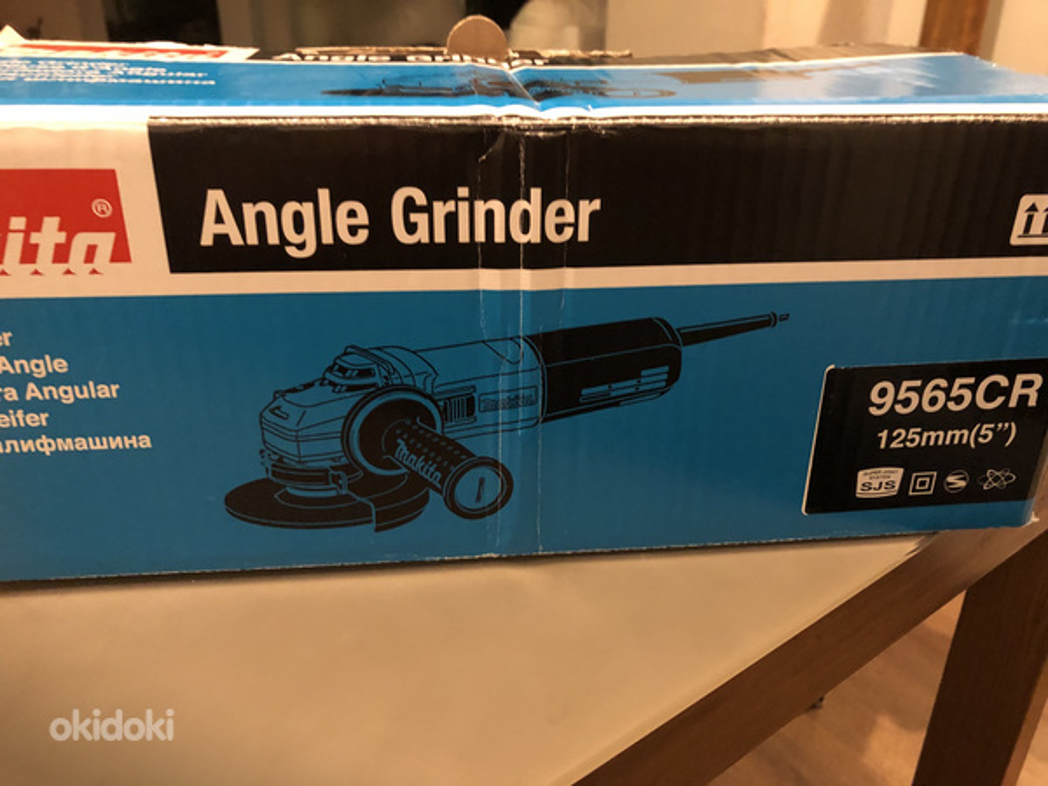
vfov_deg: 49.7
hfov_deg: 63.4
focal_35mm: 28
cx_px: 524
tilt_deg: -25.0
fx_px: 848
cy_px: 393
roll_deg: -0.2
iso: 125
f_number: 1.8
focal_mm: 4
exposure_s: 1/4
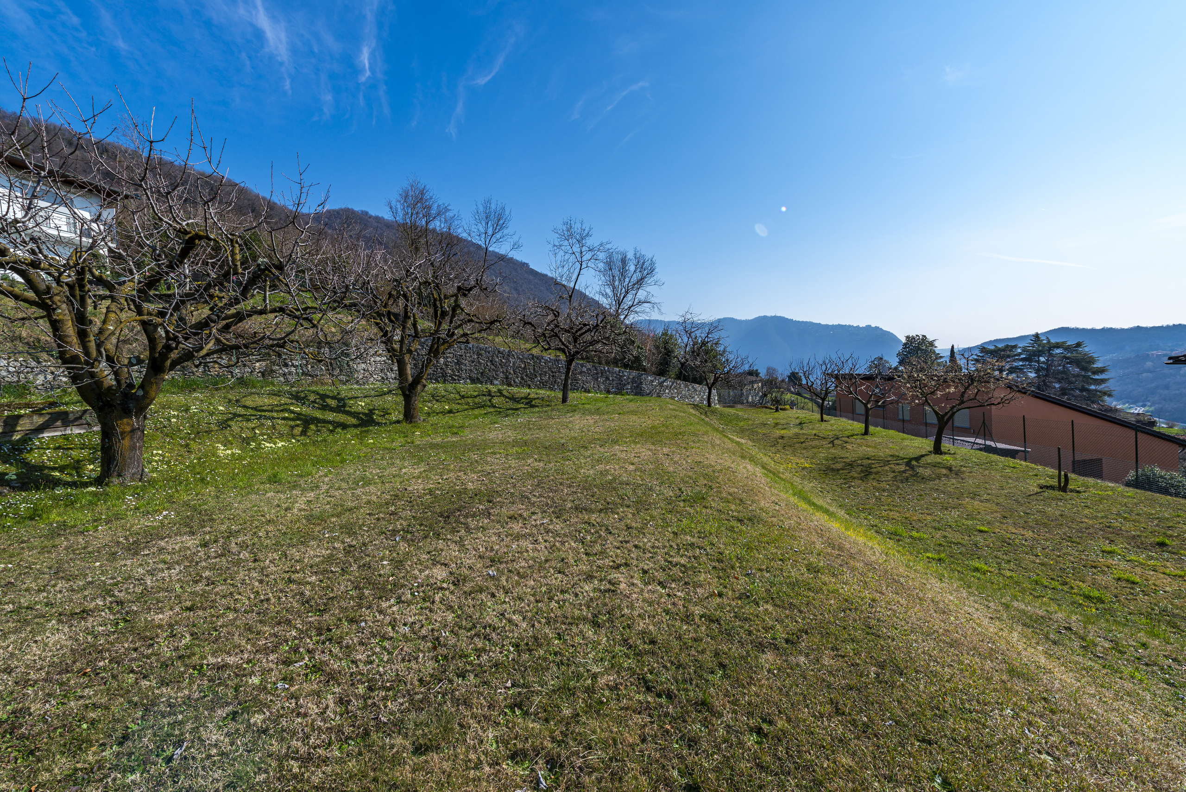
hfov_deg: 104.2
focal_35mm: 14
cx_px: 593
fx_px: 461
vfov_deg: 81.3
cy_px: 396
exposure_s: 1/320
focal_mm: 14
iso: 100
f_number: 9
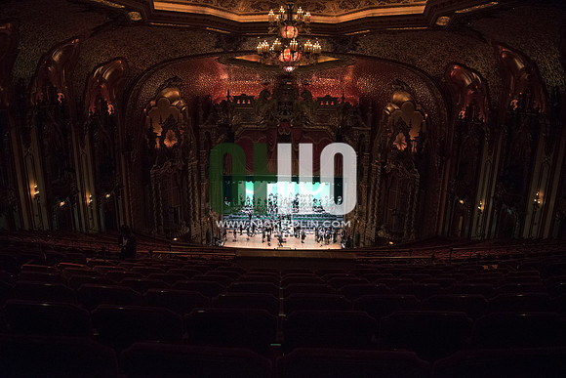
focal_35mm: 24
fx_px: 377
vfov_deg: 53.2
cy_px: 189
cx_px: 283
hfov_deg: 73.7
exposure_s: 1/160
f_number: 3.5
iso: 4000
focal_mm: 24
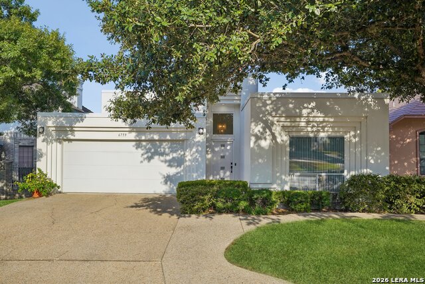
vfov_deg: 41.1
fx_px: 378
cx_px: 212
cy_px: 142
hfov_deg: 58.7
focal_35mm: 32
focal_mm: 32
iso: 100
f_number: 8
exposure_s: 1/250
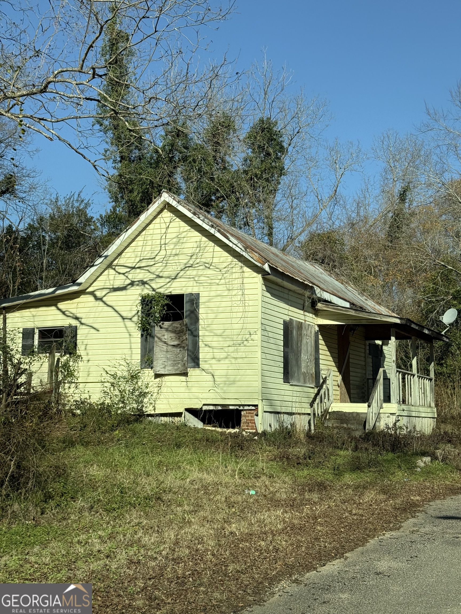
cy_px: 307
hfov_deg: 30.3
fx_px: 852
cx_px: 230
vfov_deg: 39.7
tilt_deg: +5.4
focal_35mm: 48
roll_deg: -0.5
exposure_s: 1/2762
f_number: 1.78
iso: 64
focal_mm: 6.76
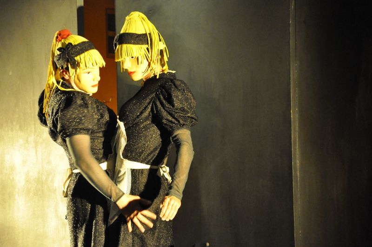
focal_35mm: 158
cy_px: 124
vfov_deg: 8.7
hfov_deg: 13.1
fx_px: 1625
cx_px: 186
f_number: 5.6
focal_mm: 105
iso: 3200
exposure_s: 1/60
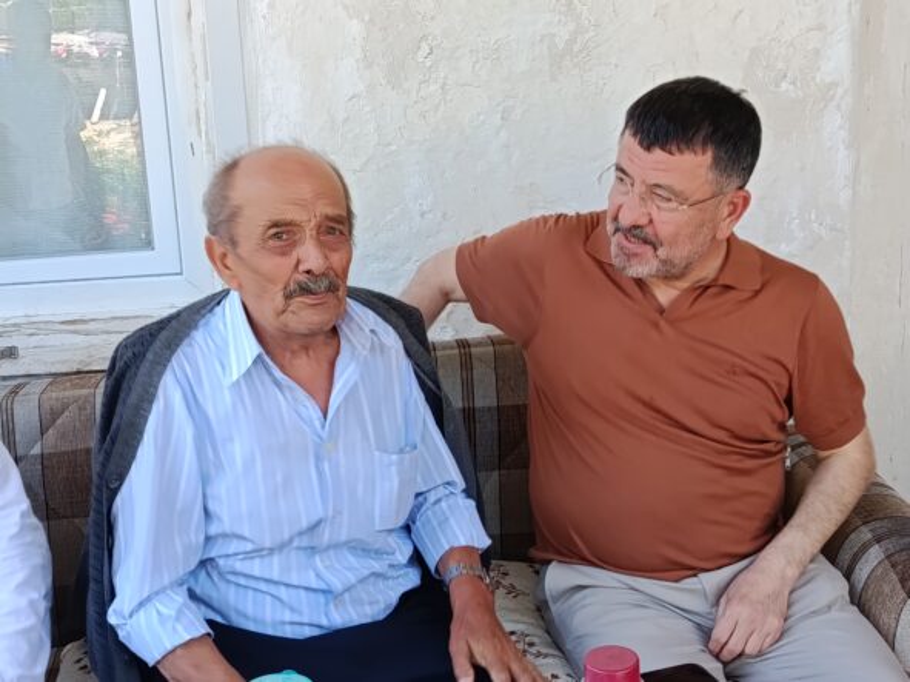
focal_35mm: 51
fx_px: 1340
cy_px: 341
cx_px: 455
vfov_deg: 28.6
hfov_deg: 37.5
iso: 128
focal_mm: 5.24
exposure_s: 1/100
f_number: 1.7
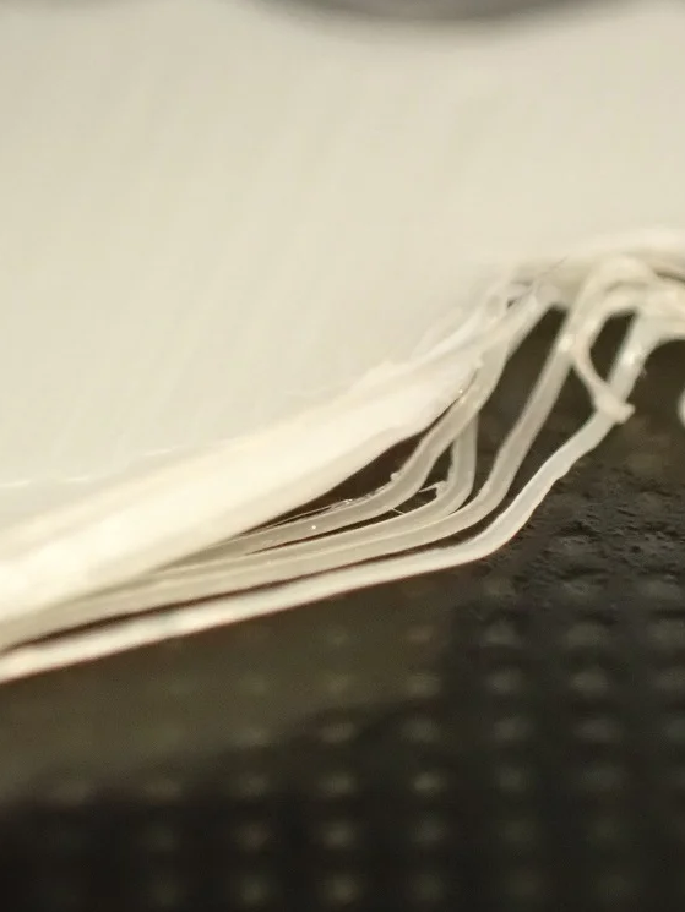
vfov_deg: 14.7
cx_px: 428
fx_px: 3535
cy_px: 455
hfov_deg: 11.1
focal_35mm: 134
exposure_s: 1/25
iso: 1600
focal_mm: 18
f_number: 4.9
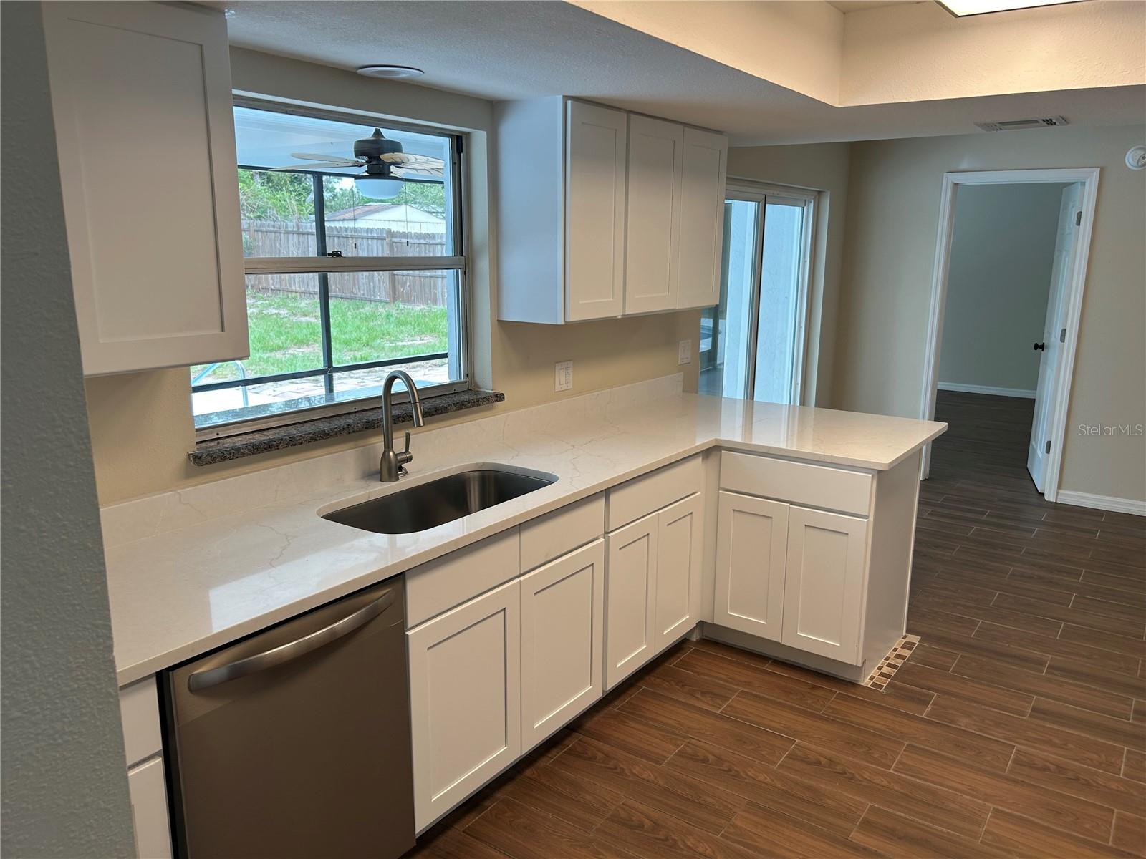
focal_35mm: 26
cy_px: 430
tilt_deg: -12.5
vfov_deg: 53.1
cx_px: 573
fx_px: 861
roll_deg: -0.1
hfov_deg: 67.3
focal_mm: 5.7
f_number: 1.5
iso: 32
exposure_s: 1/139
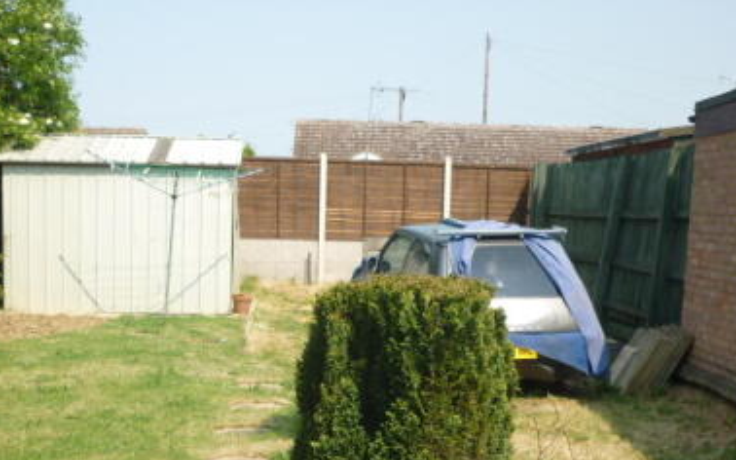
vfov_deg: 23.4
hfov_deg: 37.4
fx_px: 1083
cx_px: 297
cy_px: 406
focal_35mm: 54
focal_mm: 5.5
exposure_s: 1/125
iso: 100
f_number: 8
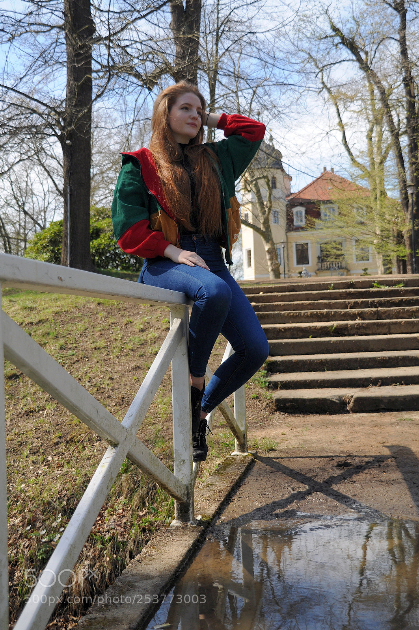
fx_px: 814
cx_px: 210
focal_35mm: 46
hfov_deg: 28.9
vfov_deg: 42.4
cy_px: 315
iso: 200
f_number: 4.2
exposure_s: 1/800
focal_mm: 31
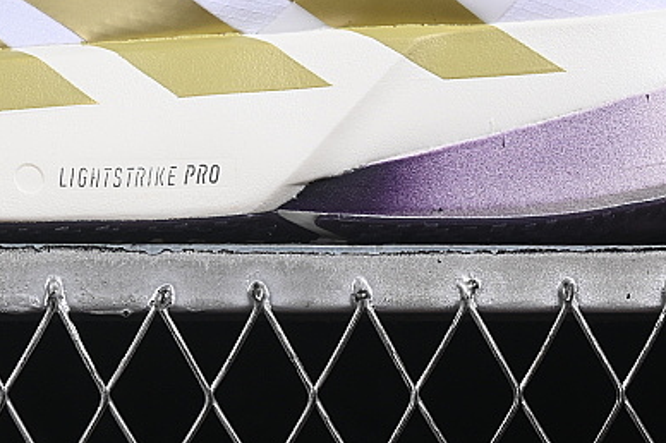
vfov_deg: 6.5
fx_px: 3863
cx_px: 168
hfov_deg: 9.8
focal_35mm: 209
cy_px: -141
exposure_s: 1/80
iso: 160
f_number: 8
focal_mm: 50
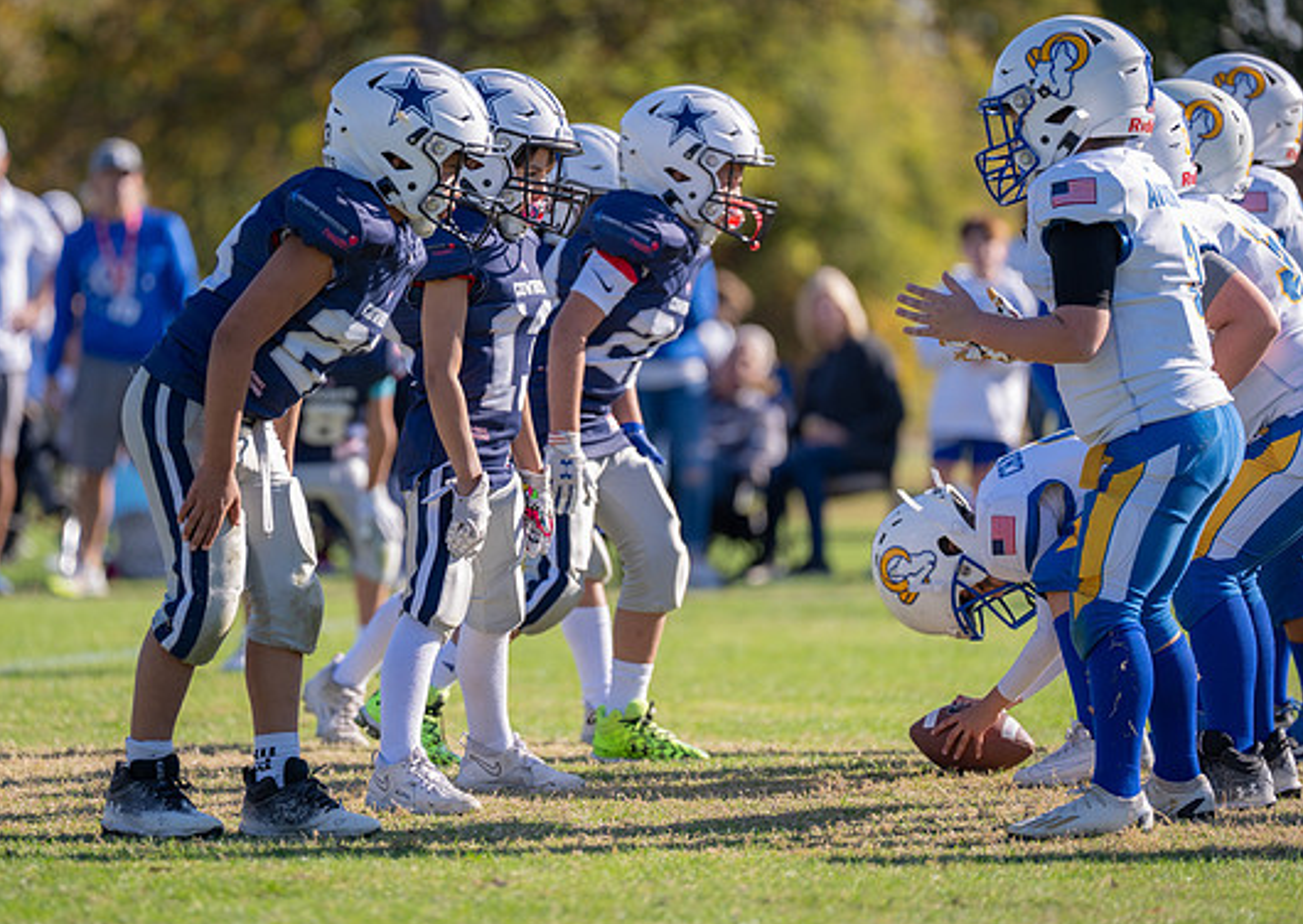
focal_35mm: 244
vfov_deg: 5.9
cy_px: 426
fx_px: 9009
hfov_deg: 8.3
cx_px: 531
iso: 100
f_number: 2.8
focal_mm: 200
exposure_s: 1/1250
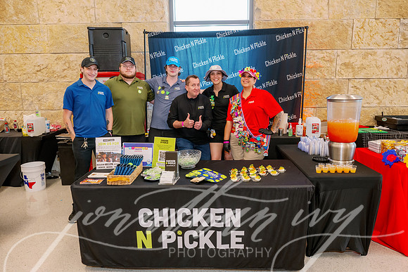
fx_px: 300
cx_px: 204
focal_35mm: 26
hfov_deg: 68.4
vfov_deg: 48.8
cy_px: 136
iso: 2000
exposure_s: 1/100
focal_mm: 26.5
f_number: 6.3
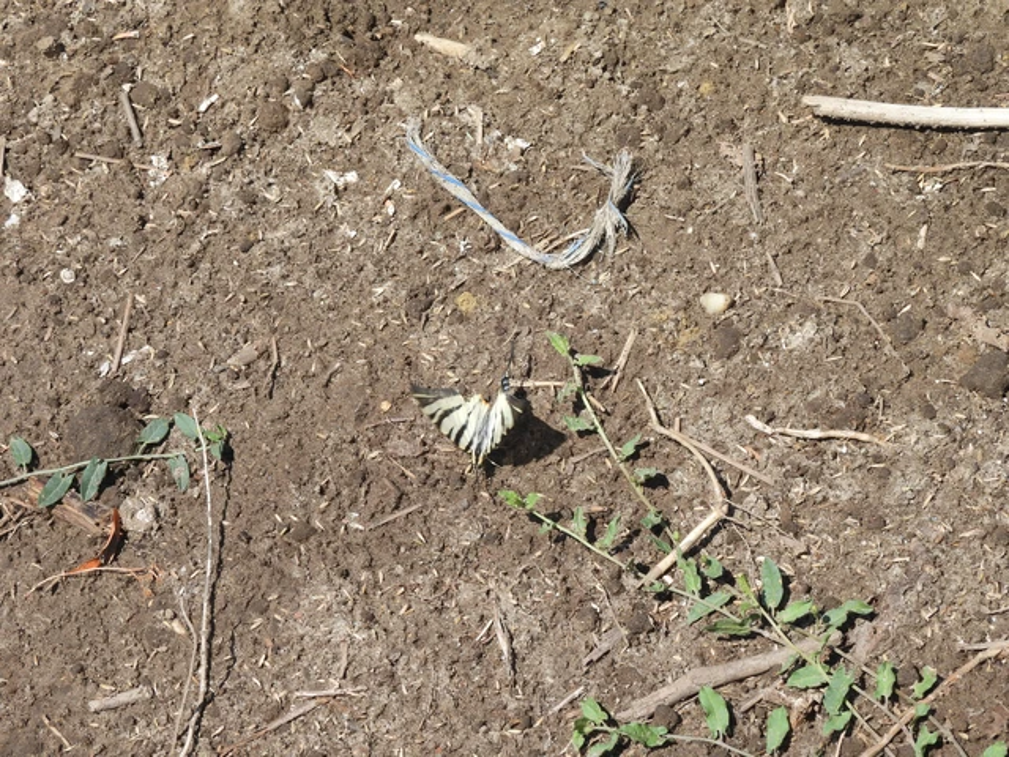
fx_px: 4372
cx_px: 504
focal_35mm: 150
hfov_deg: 13.2
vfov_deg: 9.9
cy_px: 378
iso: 100
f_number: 6.3
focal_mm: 26.8
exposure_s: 1/320
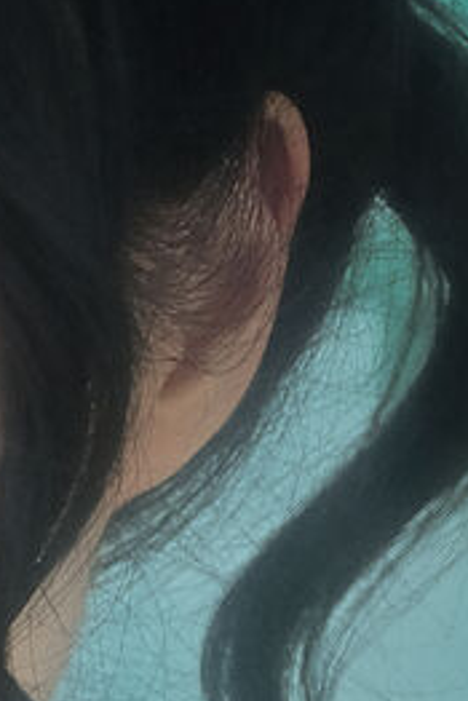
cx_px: -893
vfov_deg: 3.6
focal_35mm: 570
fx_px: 11099
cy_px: 1835
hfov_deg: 2.4
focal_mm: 55
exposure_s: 1/60
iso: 640
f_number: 2.8
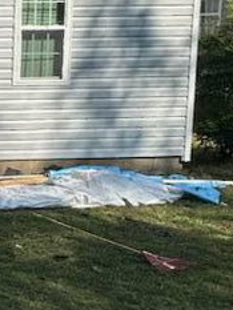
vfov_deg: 26.9
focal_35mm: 72
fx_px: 646
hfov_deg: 16.8
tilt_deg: -6.3
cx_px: -192
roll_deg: -2.1
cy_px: 117
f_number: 2.2
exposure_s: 1/2353
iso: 50
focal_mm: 2.22
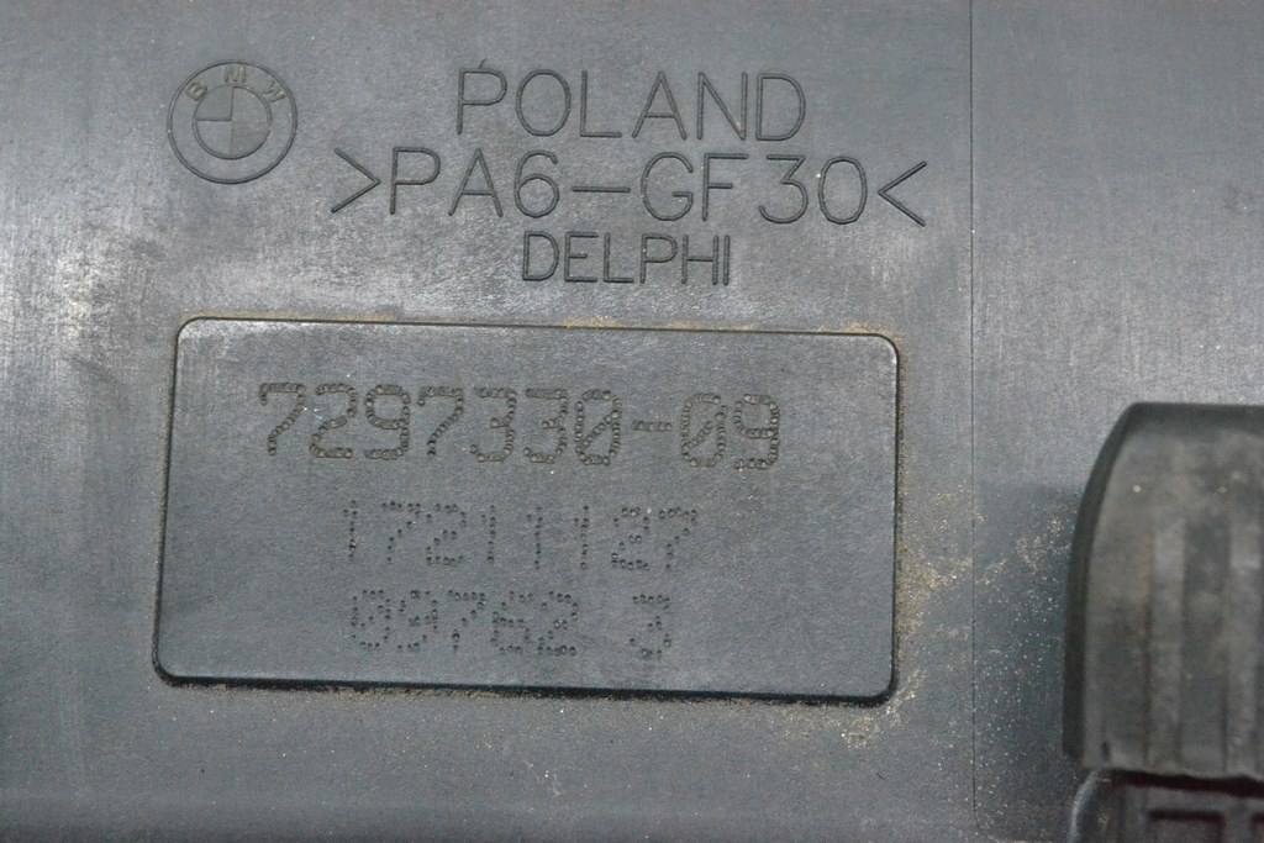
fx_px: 2897
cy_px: 422
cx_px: 632
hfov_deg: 24.6
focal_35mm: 82
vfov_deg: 16.6
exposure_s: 1/160
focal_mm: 55
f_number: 9
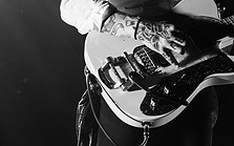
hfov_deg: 17.4
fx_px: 758
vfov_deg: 10.8
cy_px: -30
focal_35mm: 119
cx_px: 177
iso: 2000
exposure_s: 1/200
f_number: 3.2
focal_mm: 42
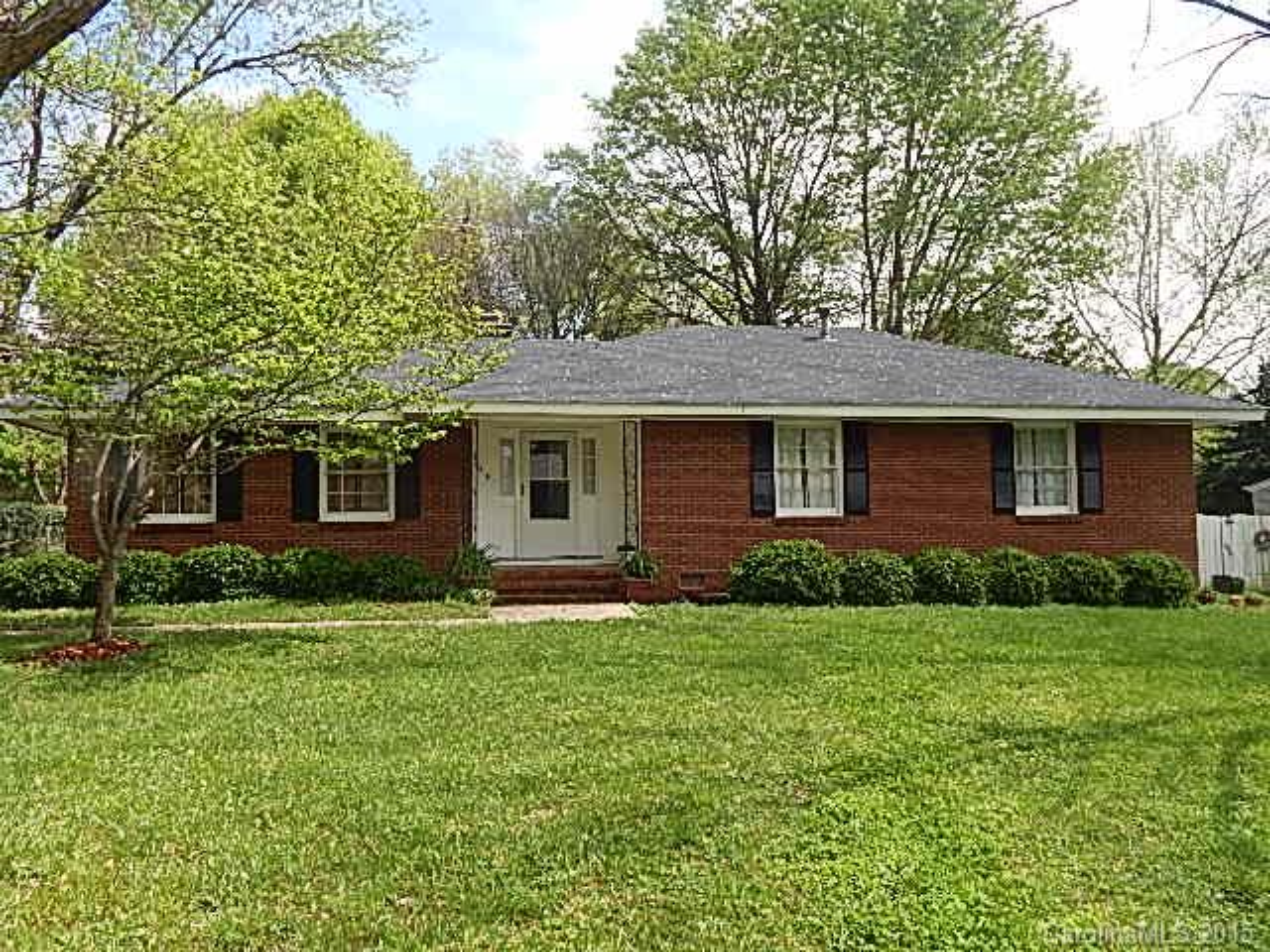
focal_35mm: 31
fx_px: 1137
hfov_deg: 58.4
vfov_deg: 45.4
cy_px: 476
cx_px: 635
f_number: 3.2
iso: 125
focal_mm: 5.6
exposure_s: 1/800
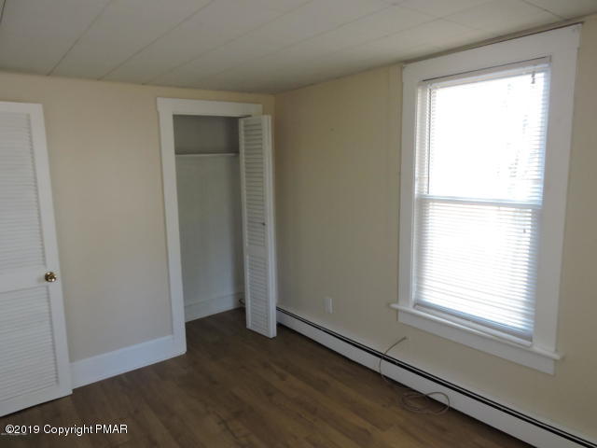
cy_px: 224
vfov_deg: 56.8
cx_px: 298
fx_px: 414
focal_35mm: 24
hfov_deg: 71.6
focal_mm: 4.3
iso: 400
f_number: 3.3
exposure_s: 1/30
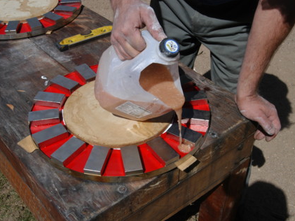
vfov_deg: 31.5
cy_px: 111
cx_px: 147
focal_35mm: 46
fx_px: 392
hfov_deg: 41.2
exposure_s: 1/350
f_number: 10
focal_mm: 28
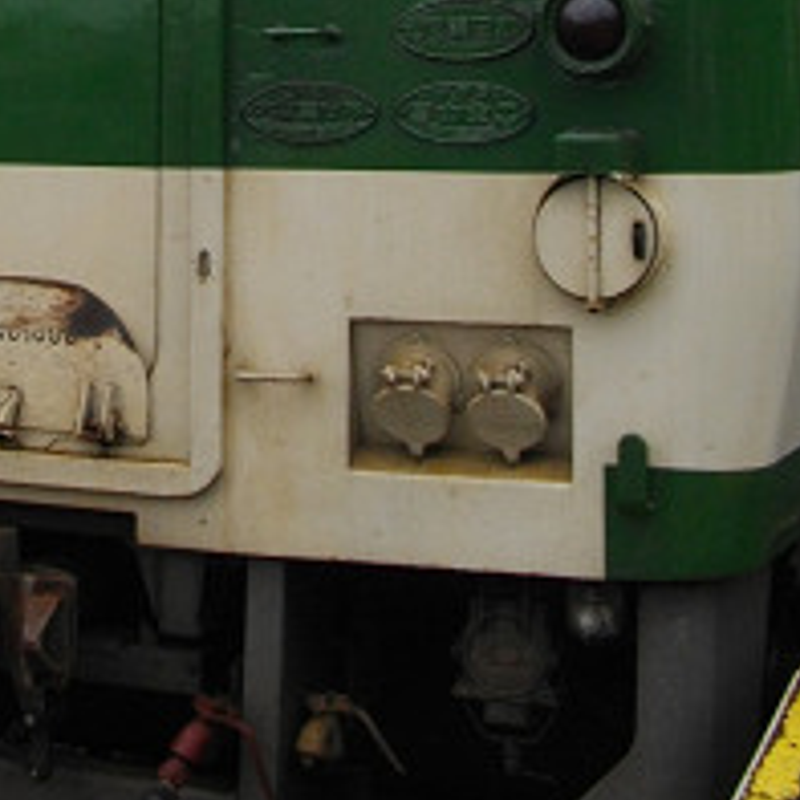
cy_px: -134
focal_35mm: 89
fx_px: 2327
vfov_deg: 18.6
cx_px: 28
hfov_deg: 19.0
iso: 100
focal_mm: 5.7
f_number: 8.8
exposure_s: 1/80
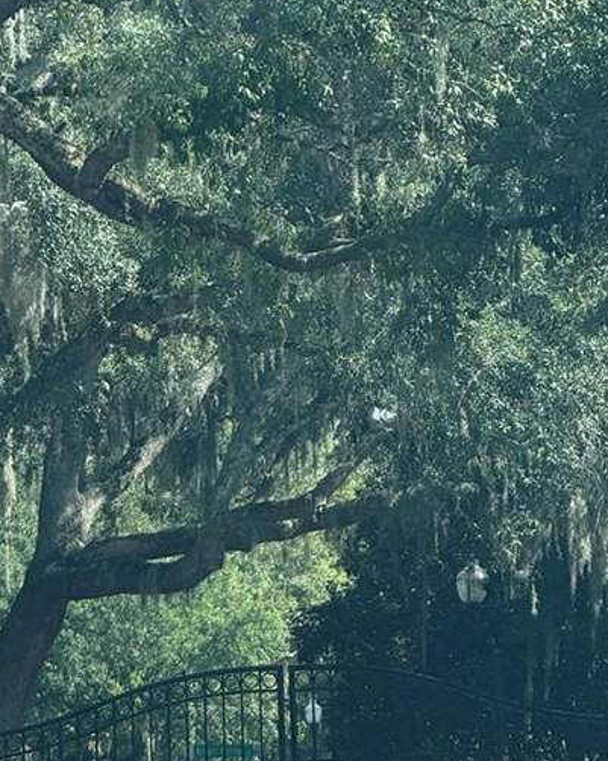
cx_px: 291
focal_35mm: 249
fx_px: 5606
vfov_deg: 7.8
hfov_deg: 6.2
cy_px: 594
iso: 64
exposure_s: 1/456
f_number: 2.8
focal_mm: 15.66
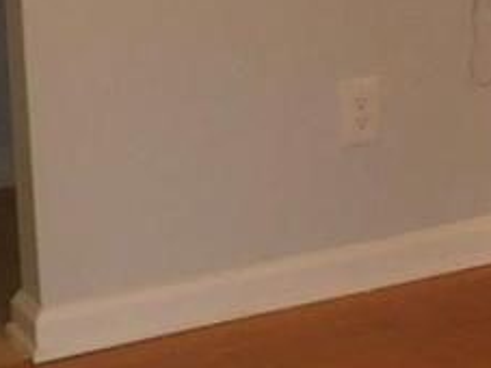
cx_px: 958
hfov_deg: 12.1
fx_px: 2070
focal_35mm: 146
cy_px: -156
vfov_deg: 9.9
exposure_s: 1/30
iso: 200
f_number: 3
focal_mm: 4
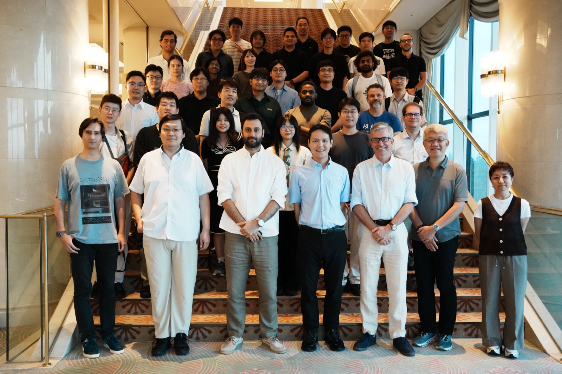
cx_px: 281
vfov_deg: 37.8
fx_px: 546
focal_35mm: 35
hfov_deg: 54.4
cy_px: 187
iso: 6400
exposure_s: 1/100
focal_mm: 35
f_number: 7.1
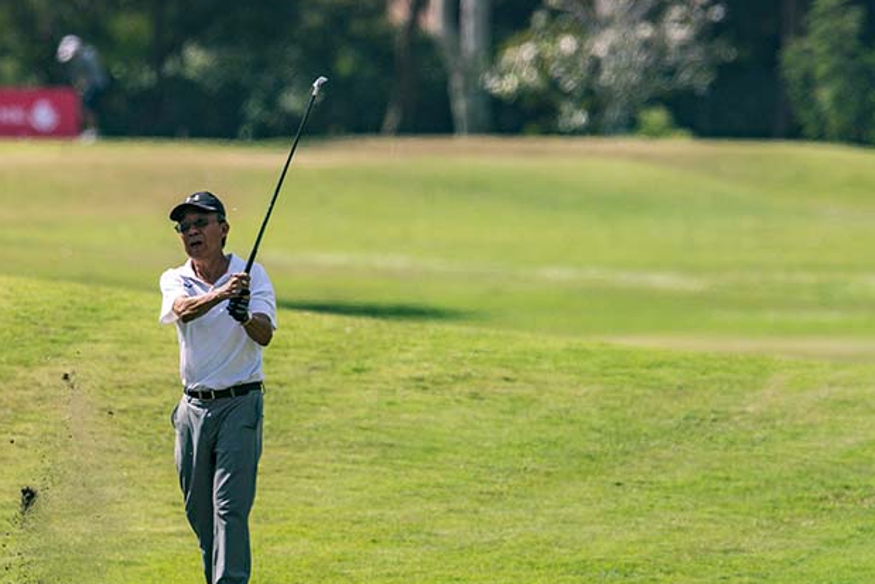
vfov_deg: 1.4
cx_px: 242
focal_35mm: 1008
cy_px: 283
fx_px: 24504
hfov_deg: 2.0
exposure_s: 1/2500
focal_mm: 650
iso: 450
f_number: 8
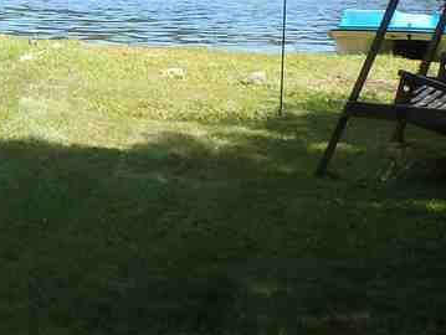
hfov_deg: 9.4
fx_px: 2618
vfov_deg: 7.1
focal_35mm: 203
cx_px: -289
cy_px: -258
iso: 125
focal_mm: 10.1
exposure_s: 1/200
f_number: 5.1
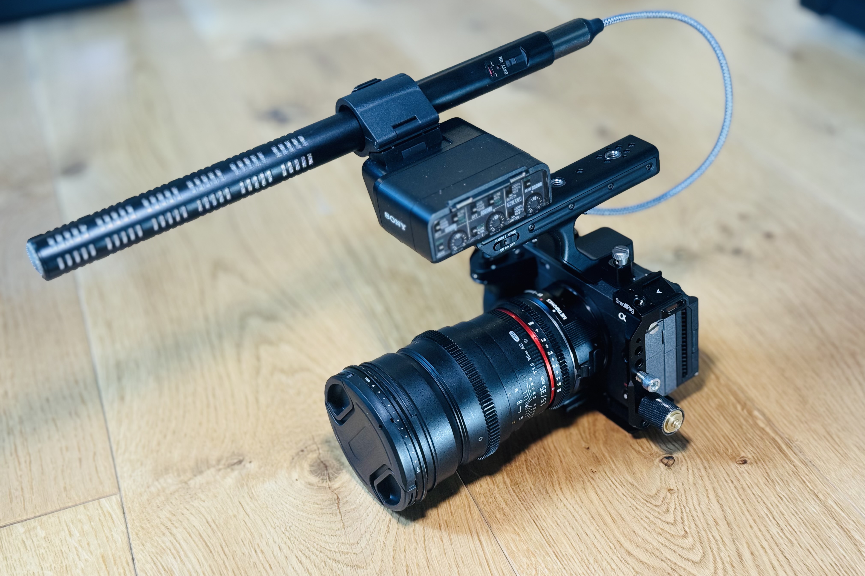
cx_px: 432
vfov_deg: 27.0
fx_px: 1201
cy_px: 277
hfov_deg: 39.6
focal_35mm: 50
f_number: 1.78
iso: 125
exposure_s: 1/50
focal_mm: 6.76
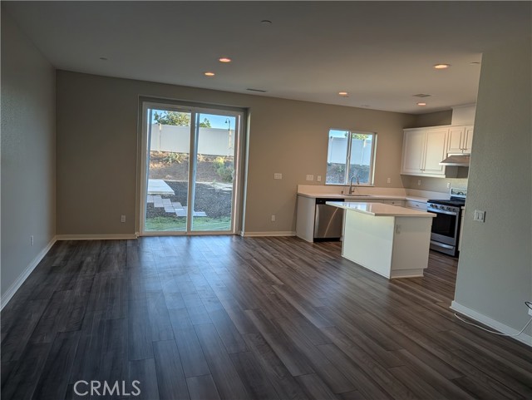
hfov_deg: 71.6
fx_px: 369
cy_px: 200
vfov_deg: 56.9
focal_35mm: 24
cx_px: 266
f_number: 1.68
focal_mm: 6.9
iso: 18
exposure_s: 1/309
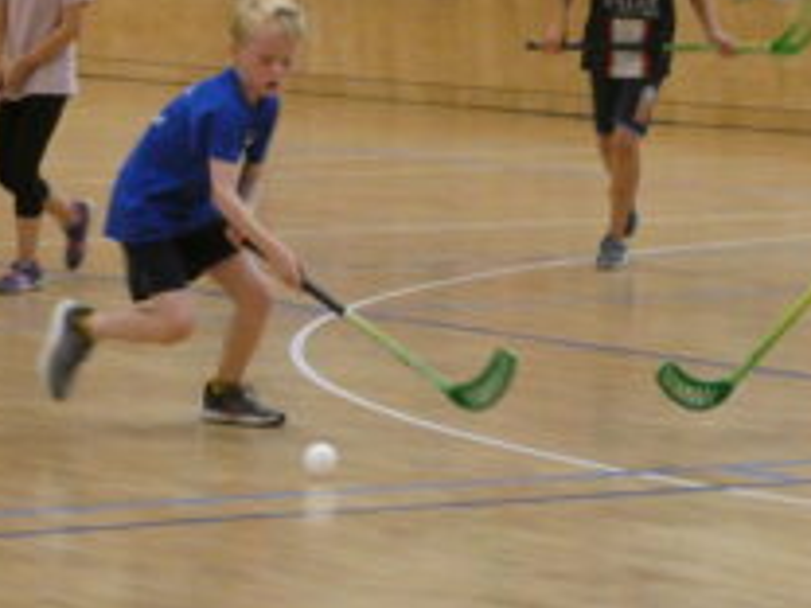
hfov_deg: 7.6
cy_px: 234
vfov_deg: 5.7
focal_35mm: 260
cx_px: 316
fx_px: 6091
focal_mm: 24.2
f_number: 5.3
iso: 1250
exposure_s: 1/125
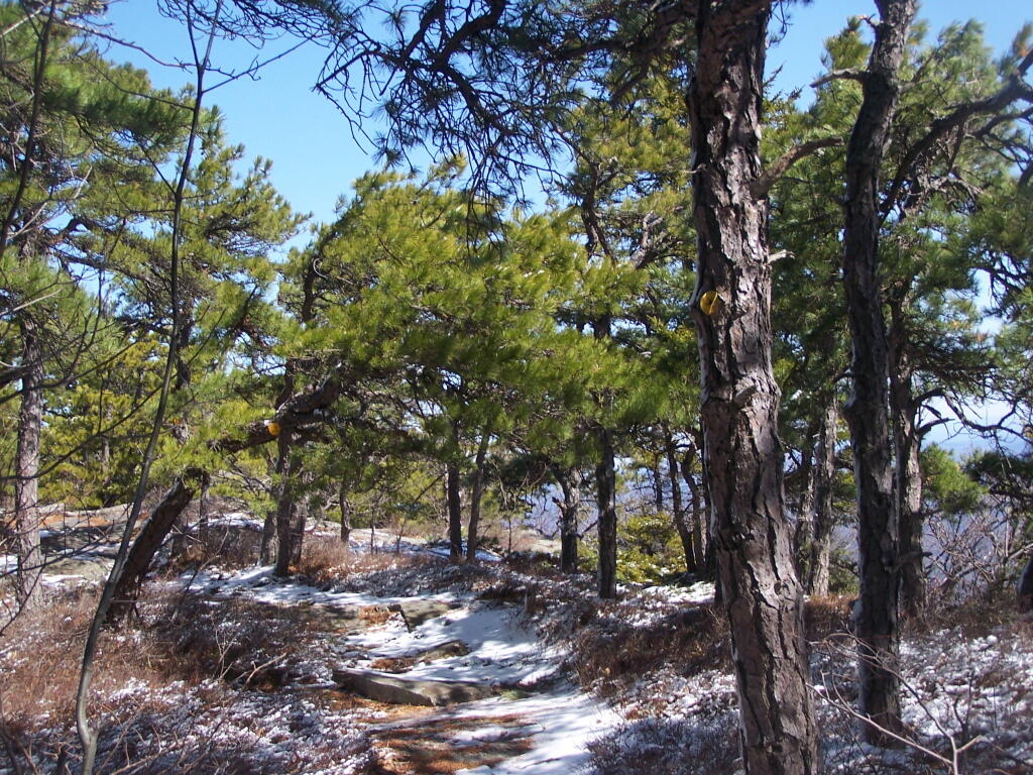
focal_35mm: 51
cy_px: 388
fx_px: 1522
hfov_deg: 37.5
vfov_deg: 28.6
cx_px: 516
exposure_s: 1/640
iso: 80
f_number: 3
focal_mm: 8.5
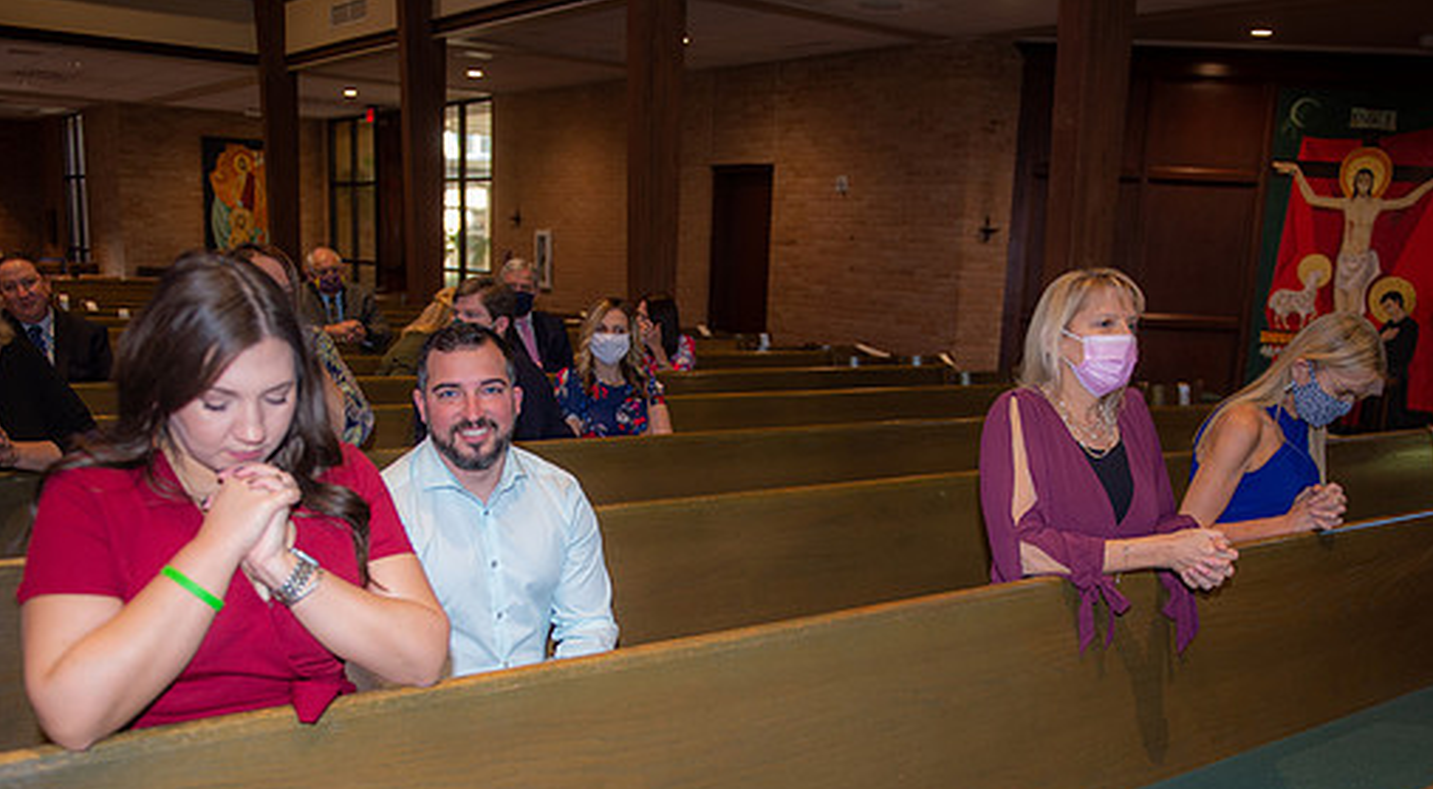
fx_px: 1361
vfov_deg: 31.9
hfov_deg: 55.5
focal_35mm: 36
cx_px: 734
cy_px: 554
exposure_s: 1/125
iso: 800
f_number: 2.8
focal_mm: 28
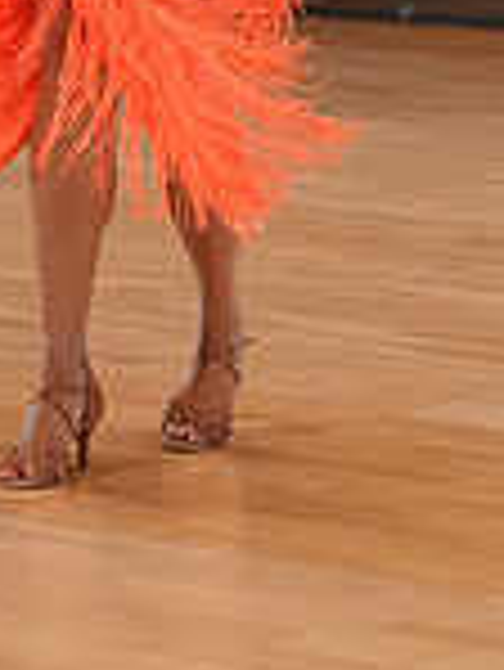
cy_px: -270
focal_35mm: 198
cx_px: 61
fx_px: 3838
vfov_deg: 9.7
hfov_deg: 7.5
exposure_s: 1/500
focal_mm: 53
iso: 3200
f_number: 3.5
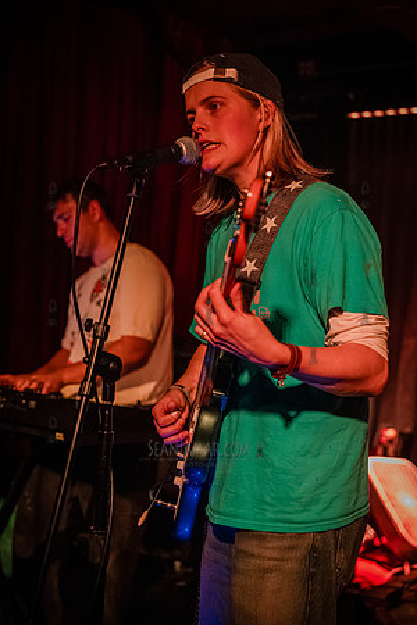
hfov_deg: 25.5
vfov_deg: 37.5
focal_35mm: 53
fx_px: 921
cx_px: 208
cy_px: 312
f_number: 3.2
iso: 16000
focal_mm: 53
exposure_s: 1/200
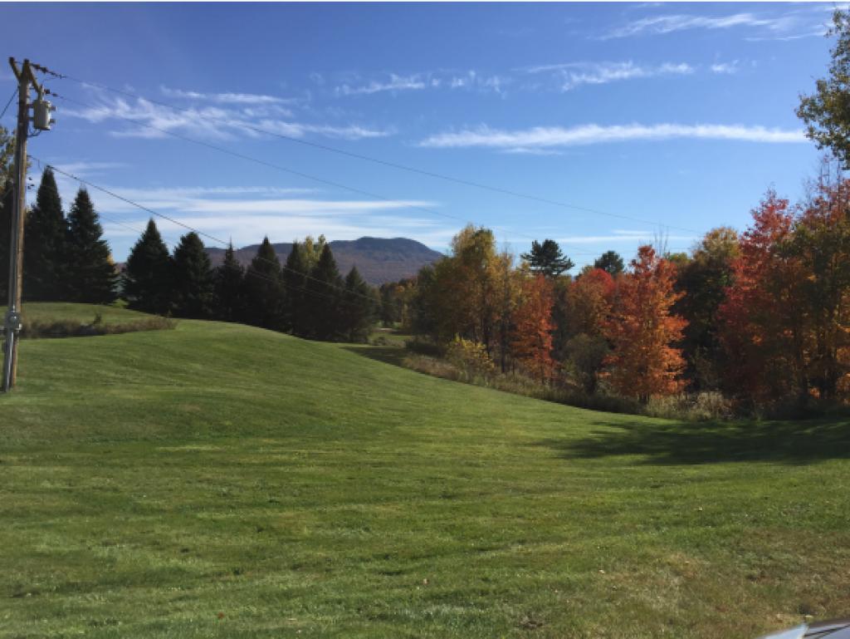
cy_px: 320
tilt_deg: -1.3
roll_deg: -2.2
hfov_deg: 61.6
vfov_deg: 48.3
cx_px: 425
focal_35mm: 29
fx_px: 712
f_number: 2.2
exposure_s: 1/2639
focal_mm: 4.15
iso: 32
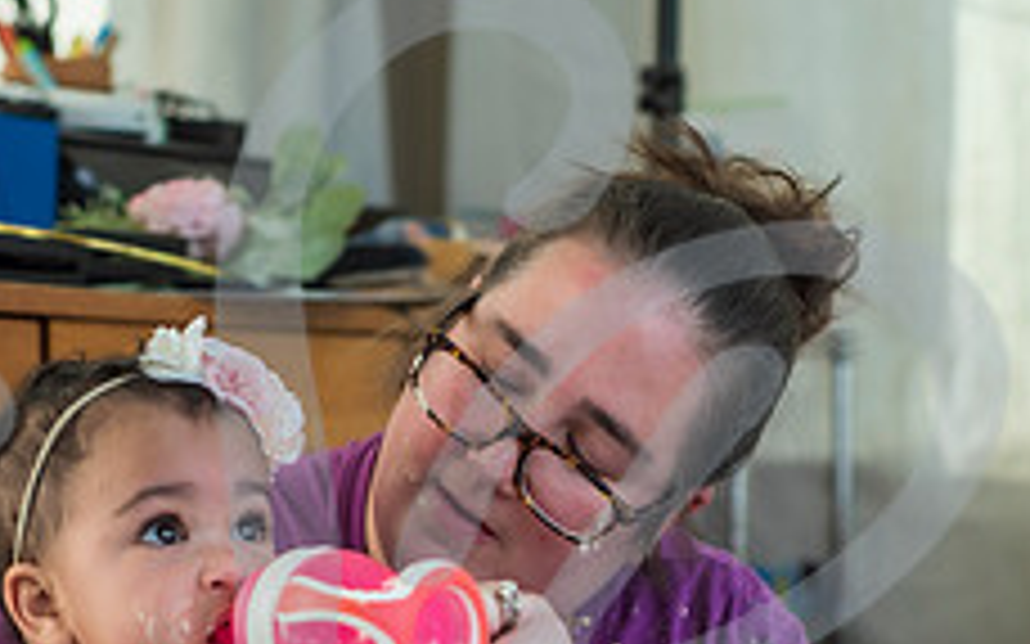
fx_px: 2806
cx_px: 364
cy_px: 725
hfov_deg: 20.7
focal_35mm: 100
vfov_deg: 12.8
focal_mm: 50
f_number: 2.8
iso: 100
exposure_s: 1/200
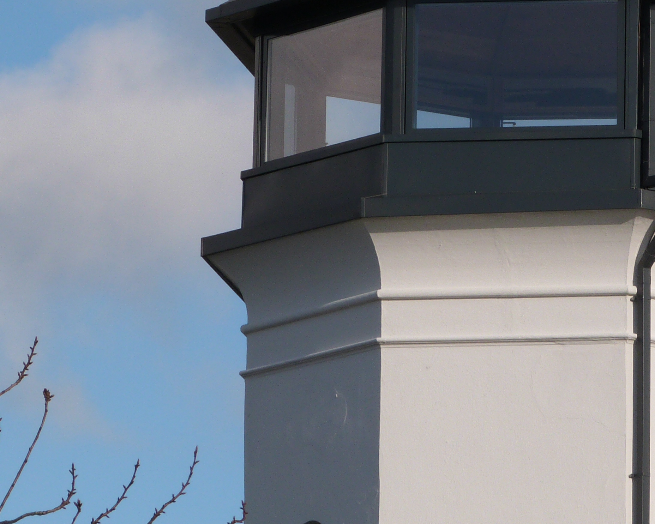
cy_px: 240
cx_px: 539
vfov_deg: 4.2
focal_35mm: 366
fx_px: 7095
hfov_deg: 5.3
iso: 100
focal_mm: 31.3
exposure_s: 1/400
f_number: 6.3
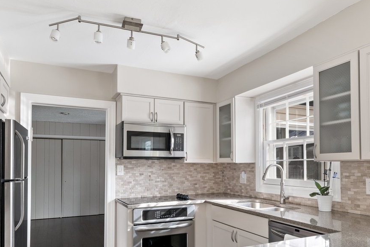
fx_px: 267
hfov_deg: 69.3
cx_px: 190
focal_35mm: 26
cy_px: 169
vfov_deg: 48.6
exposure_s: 1/3
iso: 100
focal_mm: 14
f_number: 9
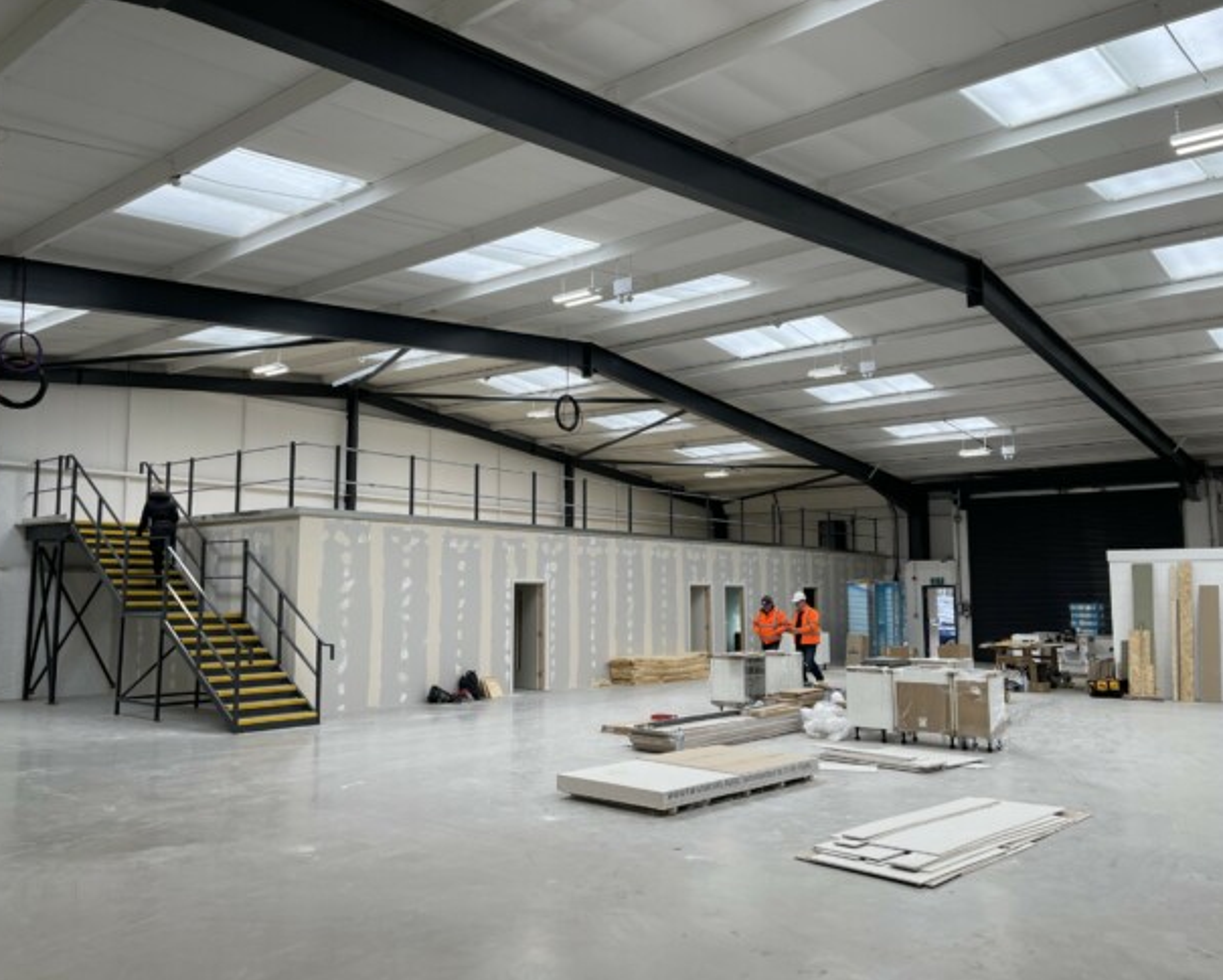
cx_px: 582
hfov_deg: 62.1
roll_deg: +0.2
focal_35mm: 28
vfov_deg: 51.6
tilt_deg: +6.1
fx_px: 1014
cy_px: 482
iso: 32
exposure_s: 1/177
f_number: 1.6
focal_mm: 5.1
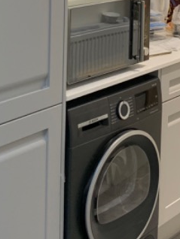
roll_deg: -1.2
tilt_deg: -7.3
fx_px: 679
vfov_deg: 19.2
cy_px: -26
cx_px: 111
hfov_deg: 15.1
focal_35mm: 98
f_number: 1.8
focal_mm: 4.25
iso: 100
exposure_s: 1/50
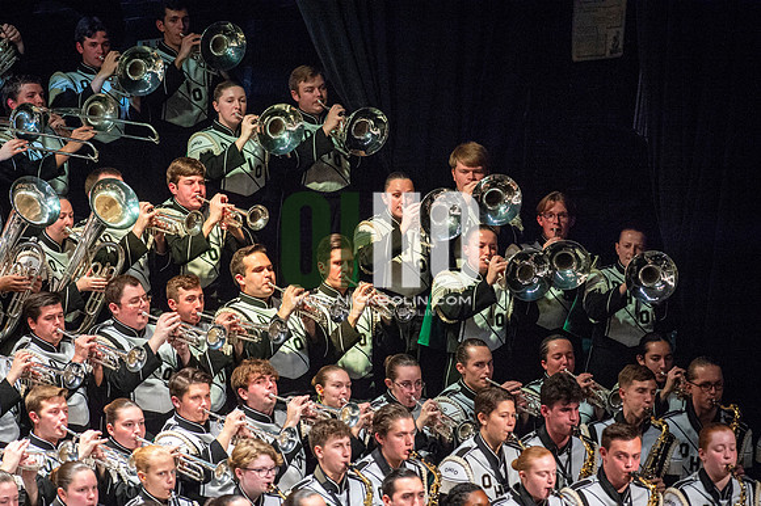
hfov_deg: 6.9
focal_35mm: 300
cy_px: 253
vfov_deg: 4.6
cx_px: 380
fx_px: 6338
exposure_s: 1/400
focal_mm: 300
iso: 5000
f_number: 5.6
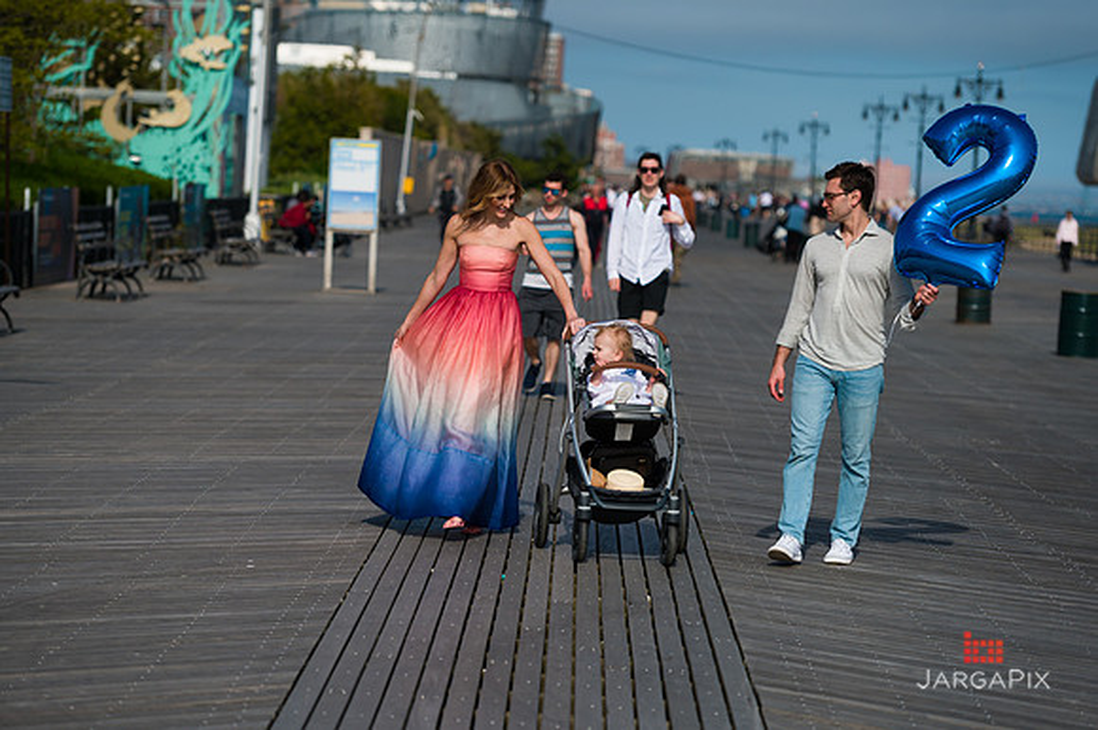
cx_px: 549
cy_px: 365
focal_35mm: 125
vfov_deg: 11.0
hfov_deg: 16.4
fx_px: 3810
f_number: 4
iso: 200
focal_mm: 125
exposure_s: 1/6400
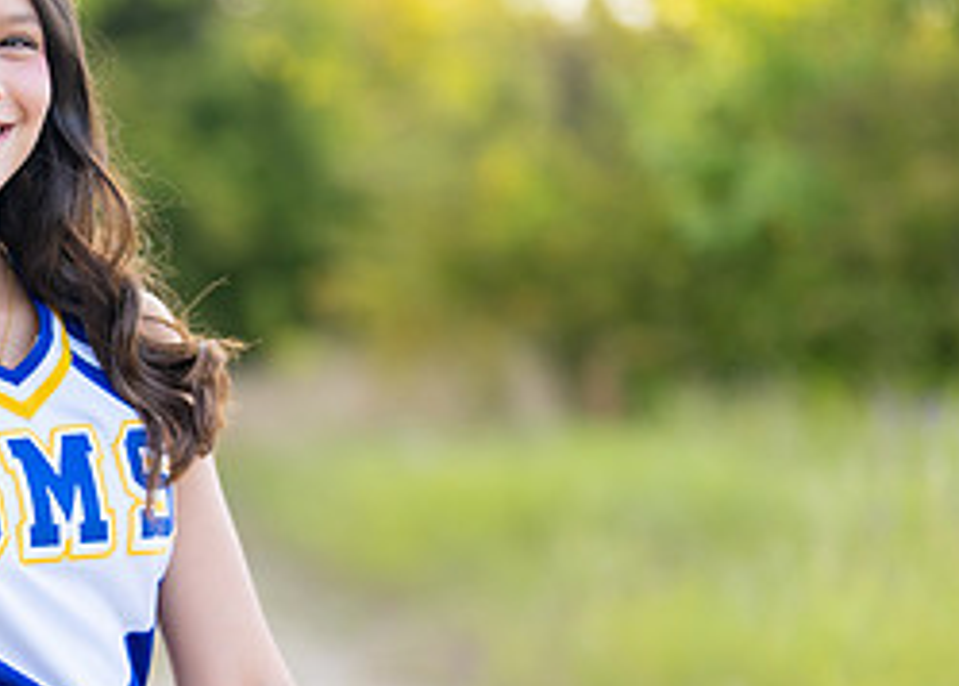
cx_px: -40
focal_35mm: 127
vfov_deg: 11.3
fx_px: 3460
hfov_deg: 15.4
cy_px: 531
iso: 100
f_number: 1.2
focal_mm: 50
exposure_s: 1/800
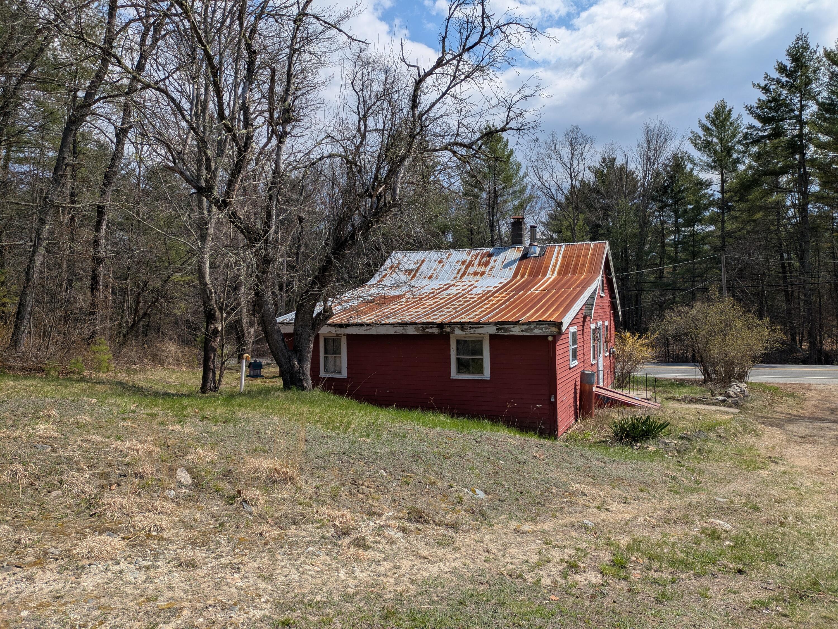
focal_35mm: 25
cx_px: 419
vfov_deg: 54.9
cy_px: 314
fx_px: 605
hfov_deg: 69.4
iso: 44
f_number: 1.89
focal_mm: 5.43
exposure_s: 1/3226
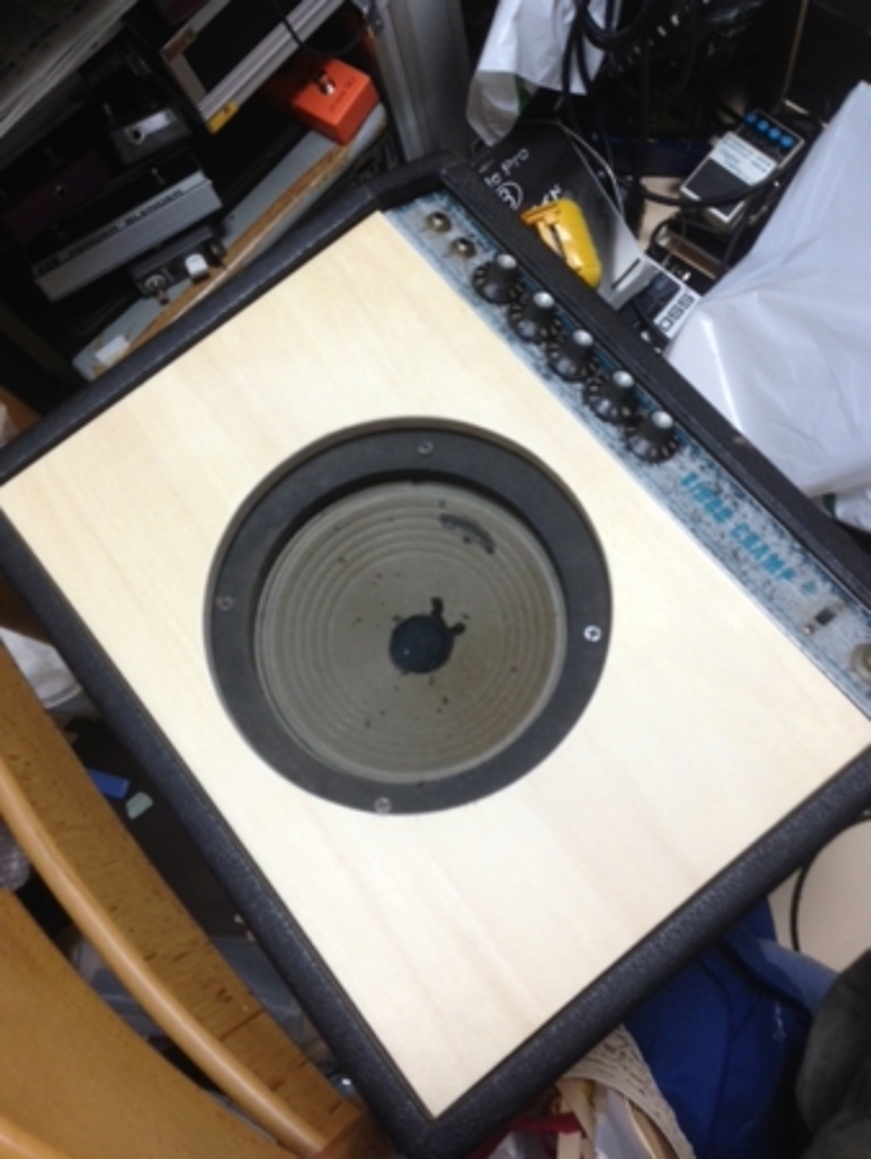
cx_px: 436
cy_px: 580
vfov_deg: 55.3
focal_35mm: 33
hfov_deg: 43.0
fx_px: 1106
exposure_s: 1/20
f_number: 2.4
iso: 80
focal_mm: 4.13
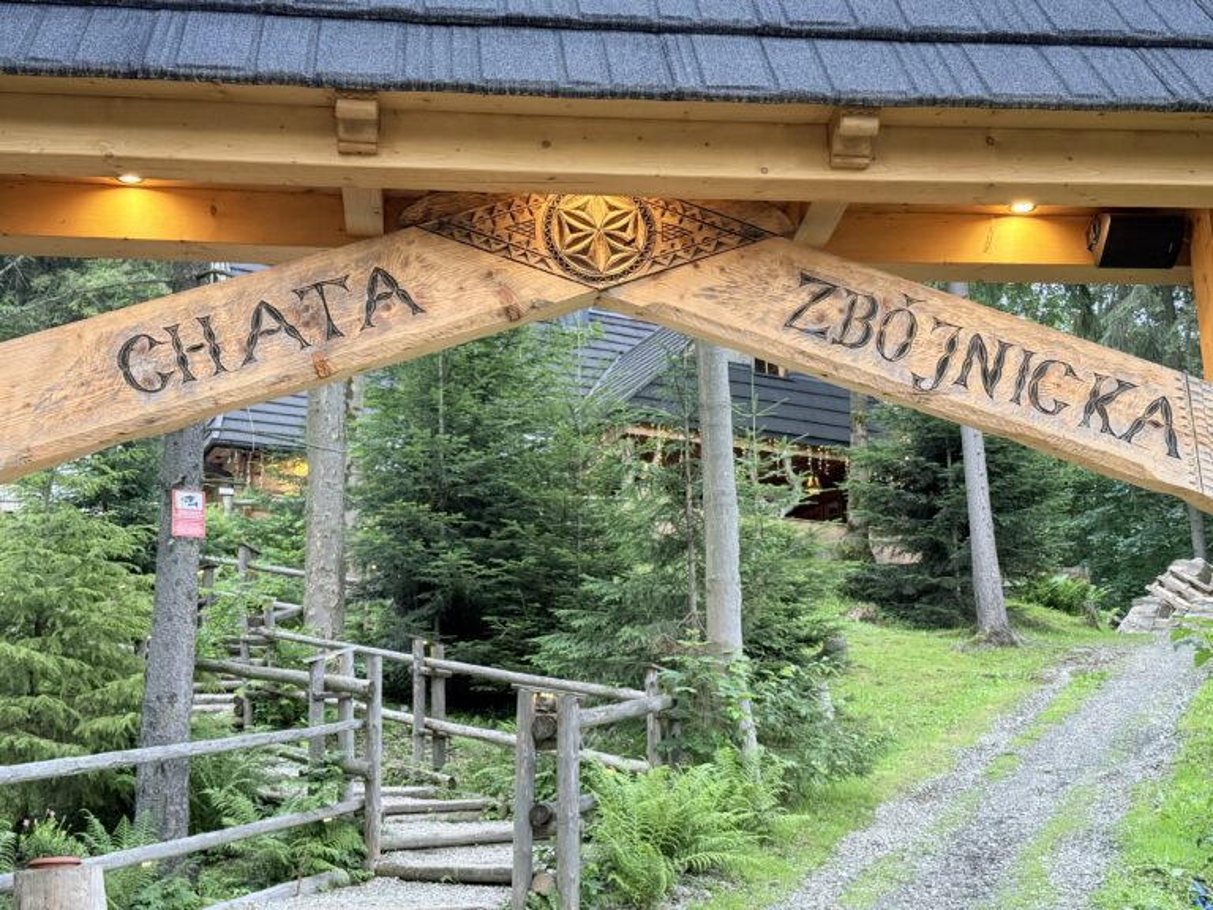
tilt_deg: +15.0
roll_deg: +1.1
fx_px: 1682
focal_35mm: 48
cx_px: 606
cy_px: 455
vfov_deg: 30.3
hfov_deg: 39.7
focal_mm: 6.76
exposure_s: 1/82
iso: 200
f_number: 1.78
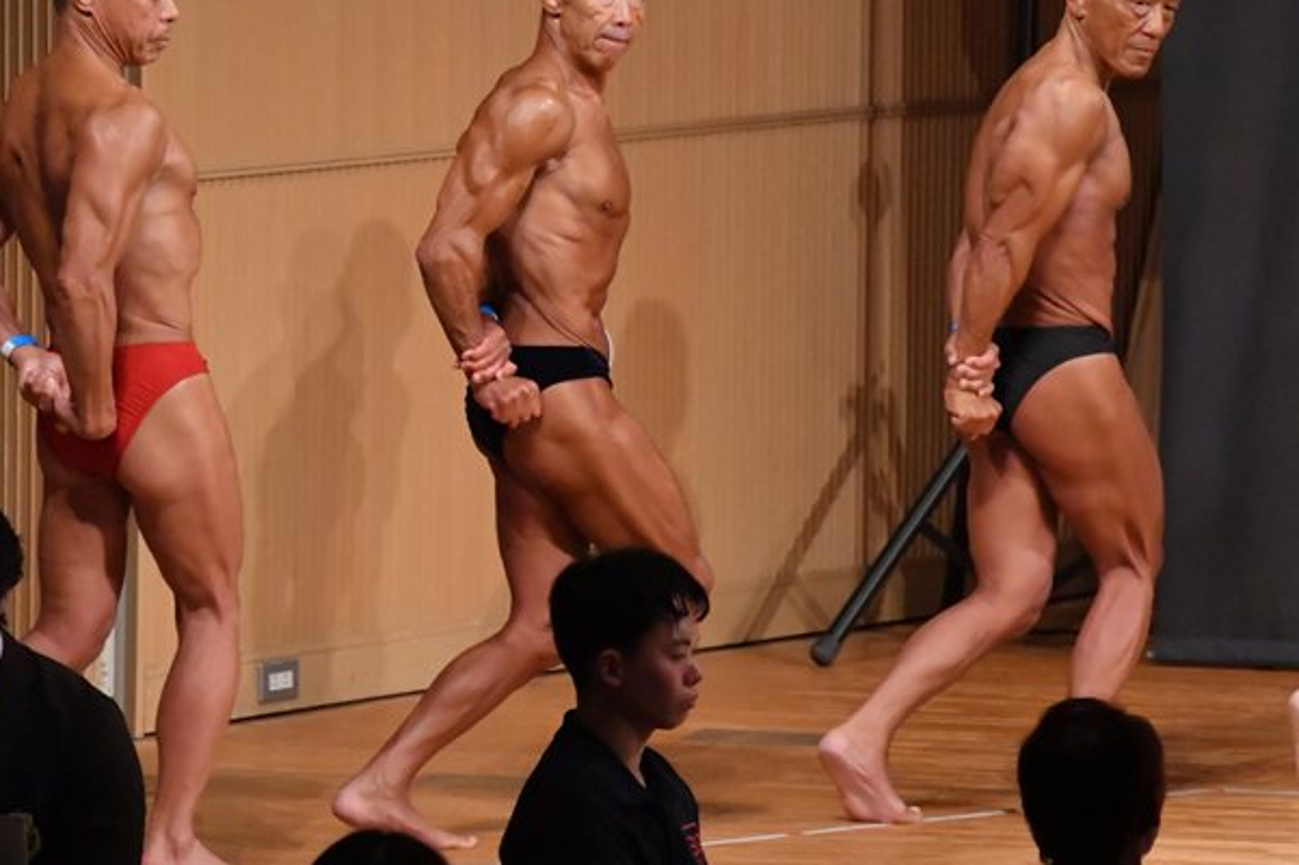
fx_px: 13956
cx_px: 515
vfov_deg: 3.5
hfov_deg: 5.3
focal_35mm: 387
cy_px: 335
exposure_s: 1/400
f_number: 5.6
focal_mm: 200
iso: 9000
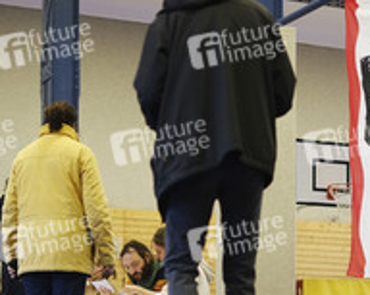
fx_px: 1279
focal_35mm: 117
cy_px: 191
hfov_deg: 16.5
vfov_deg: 13.1
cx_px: 186
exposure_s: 1/220
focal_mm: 35
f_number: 1.4
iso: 800
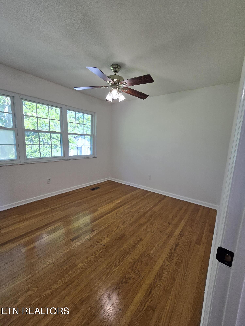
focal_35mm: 13
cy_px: 163
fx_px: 123
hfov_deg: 89.9
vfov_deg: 106.2
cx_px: 122
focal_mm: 2.2
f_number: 2.2
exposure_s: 1/120
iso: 80
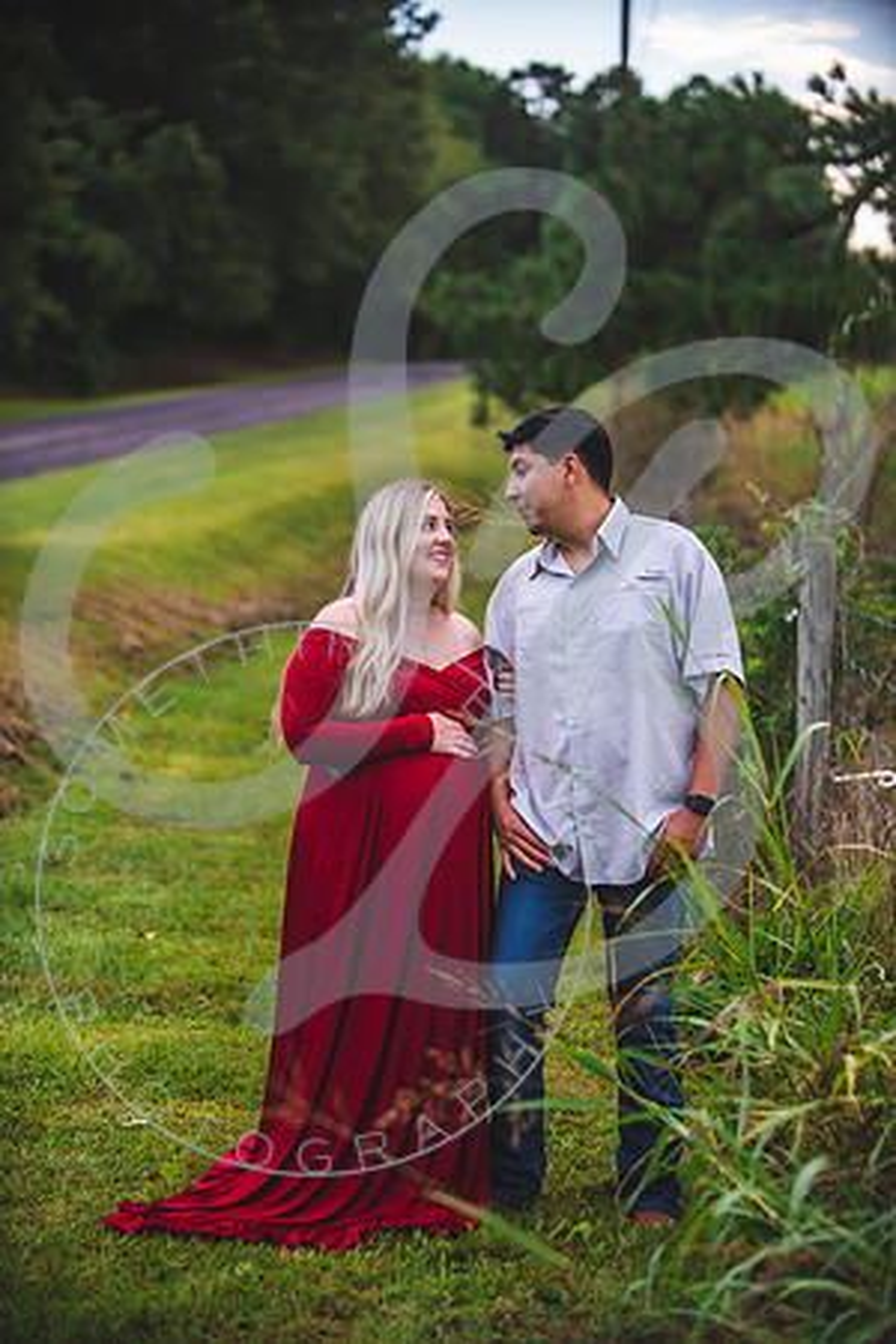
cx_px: 448
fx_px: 2986
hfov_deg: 17.1
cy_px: 672
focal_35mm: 80
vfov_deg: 25.4
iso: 200
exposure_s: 1/320
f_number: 2.8
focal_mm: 80
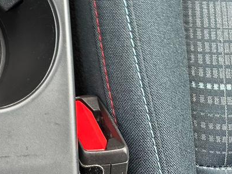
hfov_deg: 22.3
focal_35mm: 77
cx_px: -81
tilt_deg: -66.3
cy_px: -84
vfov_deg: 17.3
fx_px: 516
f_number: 1.78
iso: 100
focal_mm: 6.86
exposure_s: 1/102
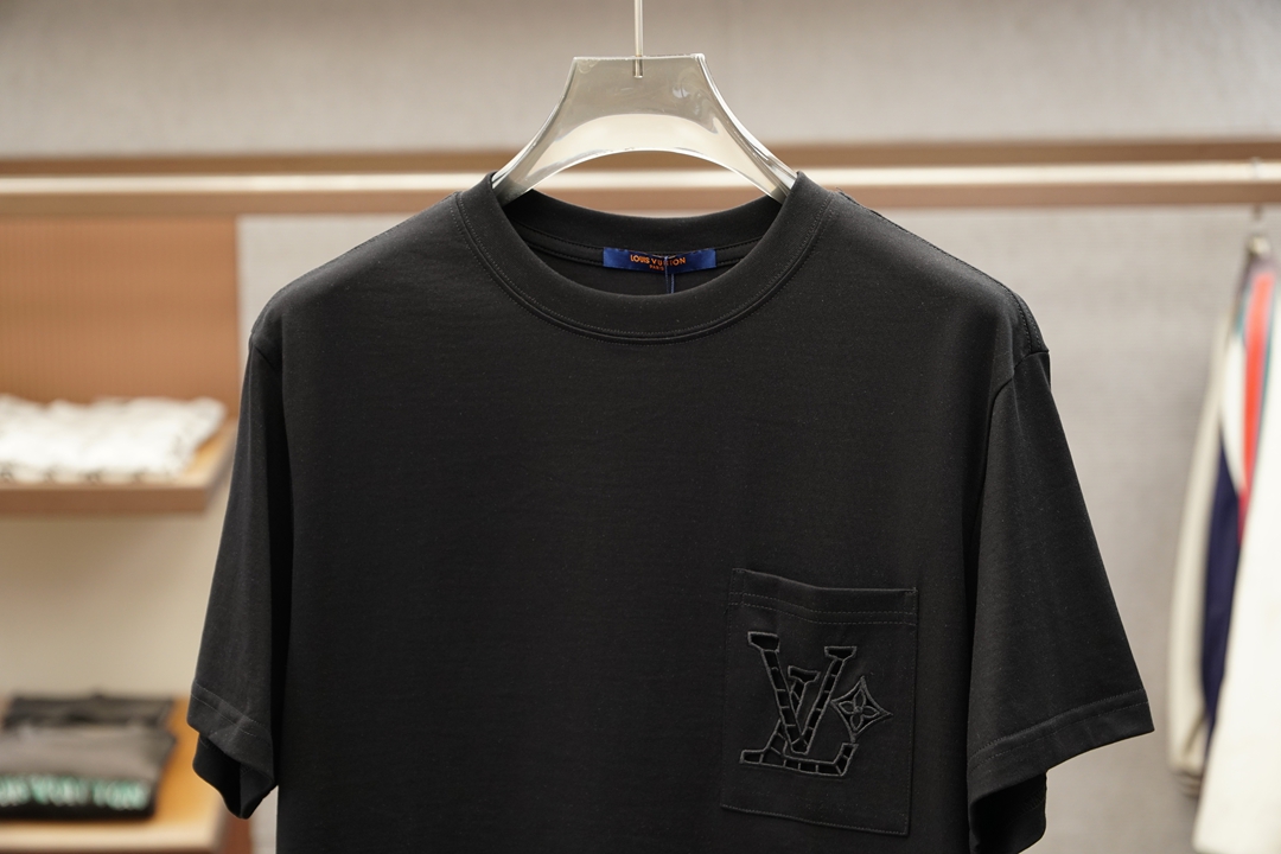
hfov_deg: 25.5
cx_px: 640
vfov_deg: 17.2
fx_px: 2829
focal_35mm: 80
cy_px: 427
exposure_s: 1/125
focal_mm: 53
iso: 400
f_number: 3.5
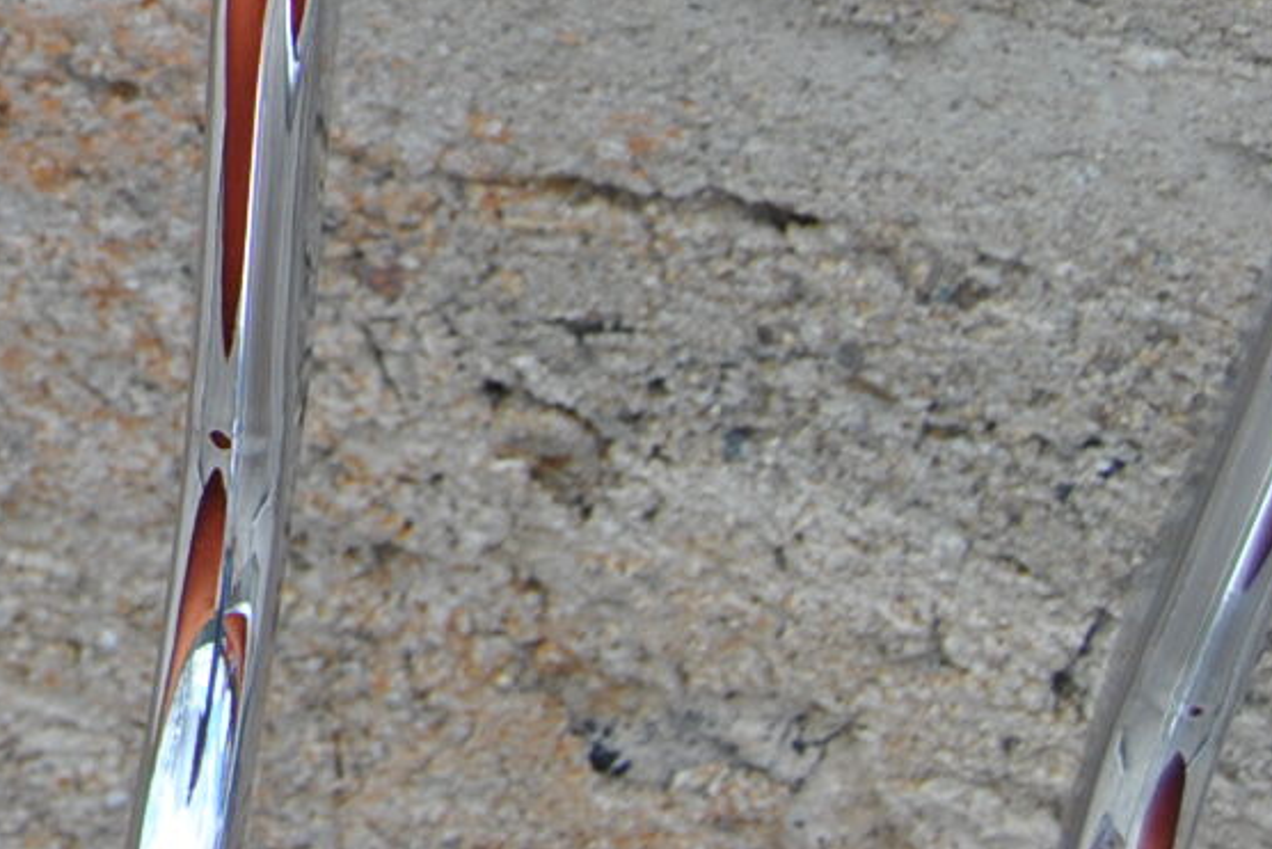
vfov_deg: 9.6
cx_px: -835
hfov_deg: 13.8
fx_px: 4806
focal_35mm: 136
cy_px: -613
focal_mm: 26
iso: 100
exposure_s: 1/160
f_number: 6.3
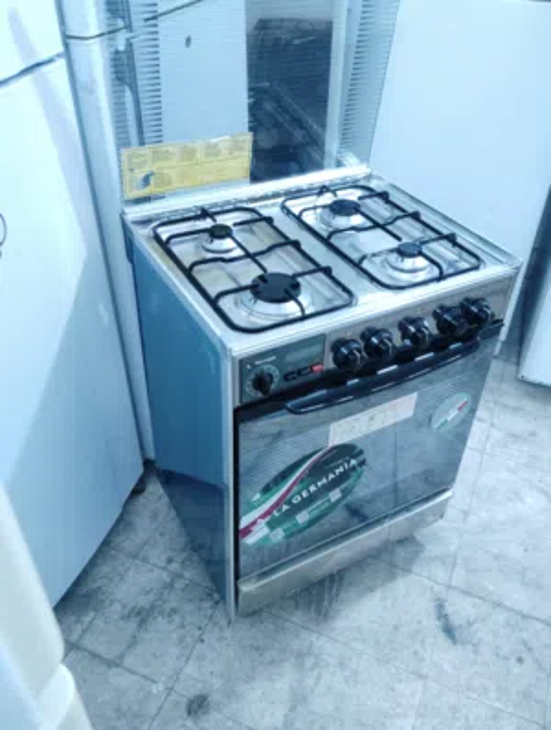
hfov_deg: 48.4
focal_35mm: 29
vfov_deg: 61.6
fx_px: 614
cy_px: 365
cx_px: 276
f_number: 1.8
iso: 555
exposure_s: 1/33.3
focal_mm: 4.25
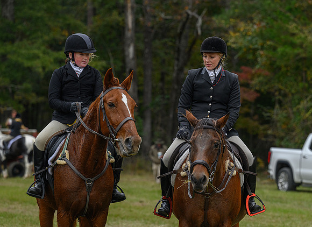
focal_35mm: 176
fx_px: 1567
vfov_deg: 8.3
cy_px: 112
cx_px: 181
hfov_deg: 11.4
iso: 640
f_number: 4.5
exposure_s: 1/400
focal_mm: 145
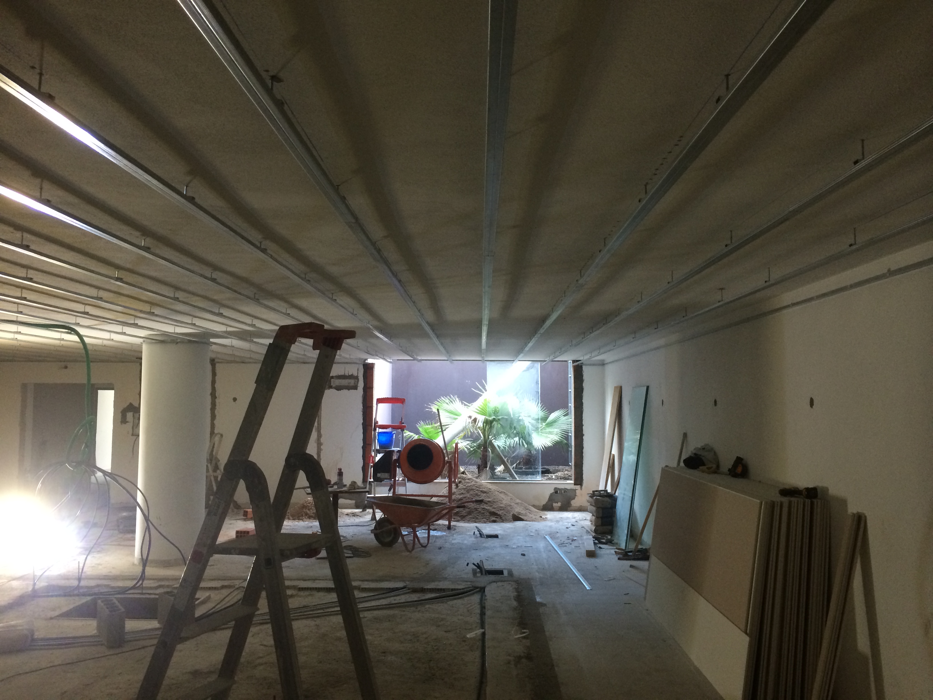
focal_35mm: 30
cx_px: 466
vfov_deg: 46.8
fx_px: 809
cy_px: 350
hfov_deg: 60.0
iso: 200
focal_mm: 4.12
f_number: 2.2
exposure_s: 1/30
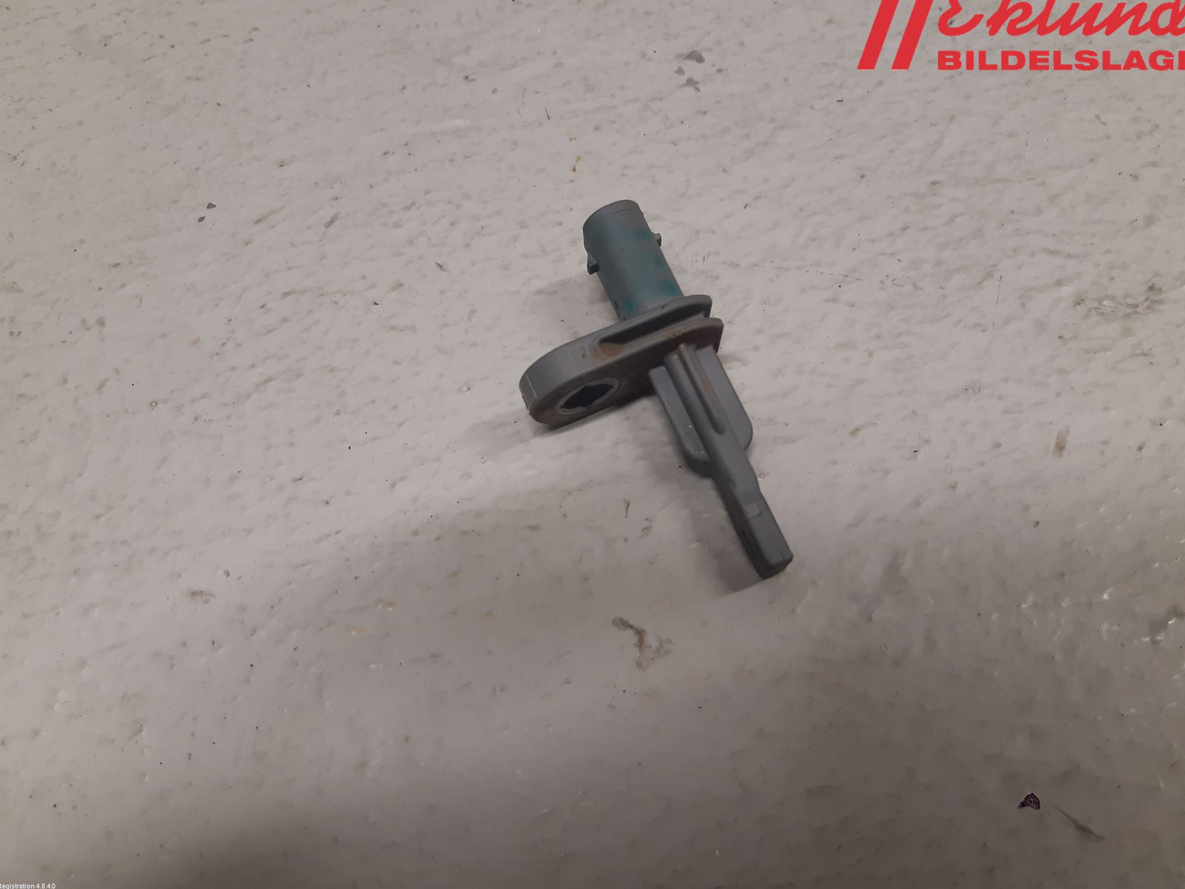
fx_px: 924
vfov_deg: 51.3
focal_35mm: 27
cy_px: 430
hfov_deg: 65.3
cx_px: 611
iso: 100
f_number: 1.7
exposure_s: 1/50
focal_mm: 3.93
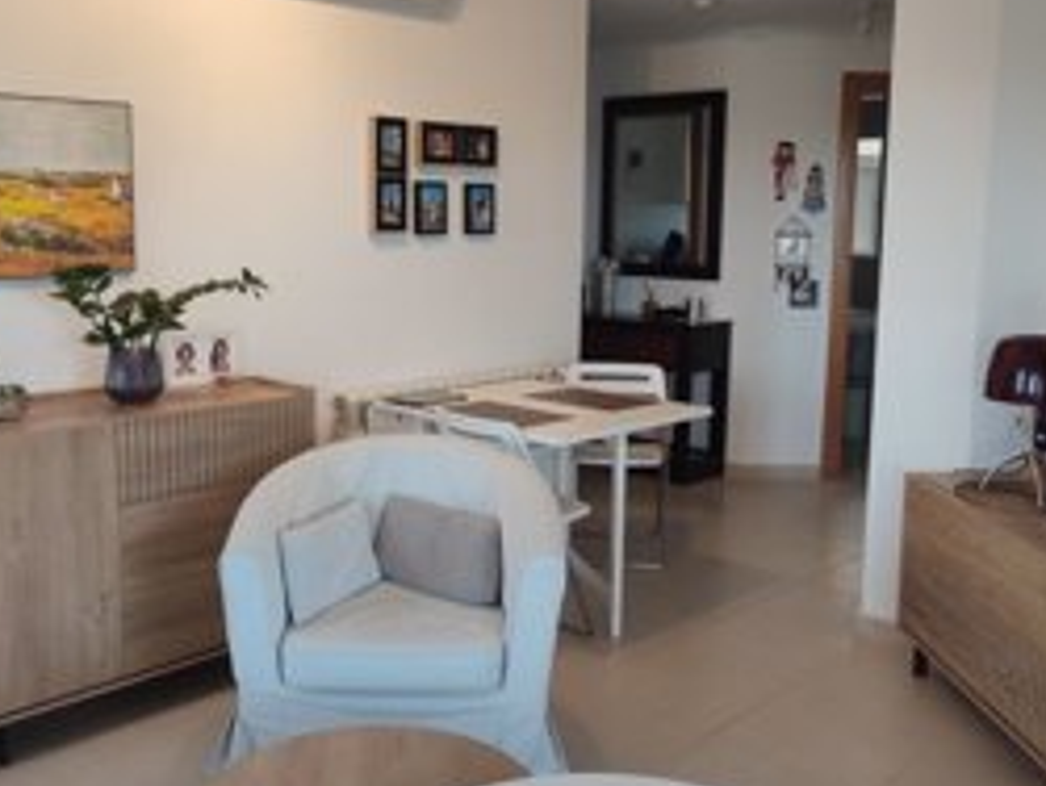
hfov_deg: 51.3
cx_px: 485
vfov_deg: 39.7
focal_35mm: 36
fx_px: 1089
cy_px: 364
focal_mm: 6.04
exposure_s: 1/50
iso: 91
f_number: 1.9
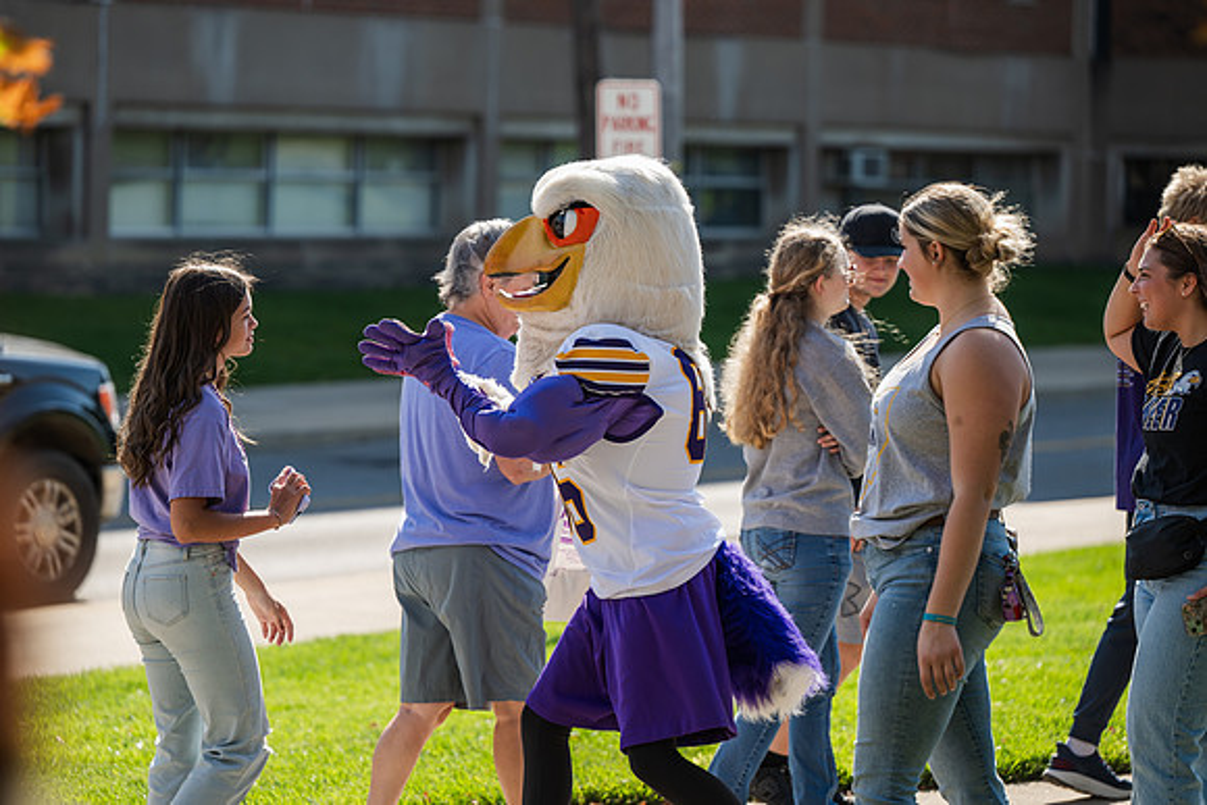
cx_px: 604
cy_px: 402
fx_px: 4527
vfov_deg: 10.2
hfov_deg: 15.2
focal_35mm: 135
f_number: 3.5
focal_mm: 135
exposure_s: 1/800
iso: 125
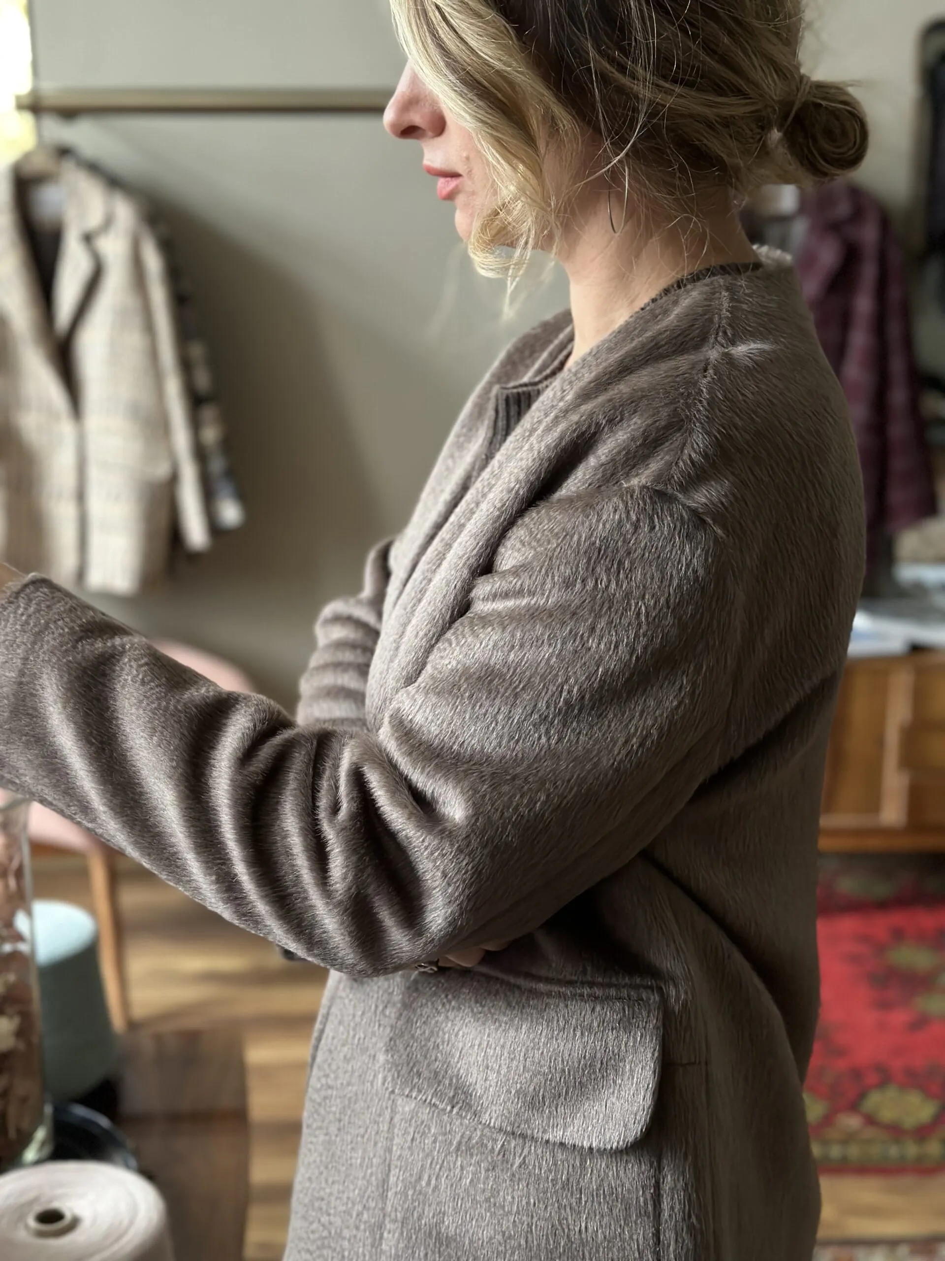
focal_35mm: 48
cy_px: 630
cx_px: 472
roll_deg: +0.3
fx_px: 1747
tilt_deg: -14.5
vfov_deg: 39.7
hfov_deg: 30.3
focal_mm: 6.86
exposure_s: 1/58
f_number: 1.78
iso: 400
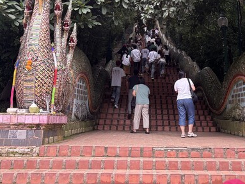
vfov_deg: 26.3
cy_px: 9
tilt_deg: +18.8
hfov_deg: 35.9
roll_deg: +0.1
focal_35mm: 53
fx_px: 375
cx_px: 155
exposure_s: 1/121
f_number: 1.6
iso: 40
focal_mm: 5.96
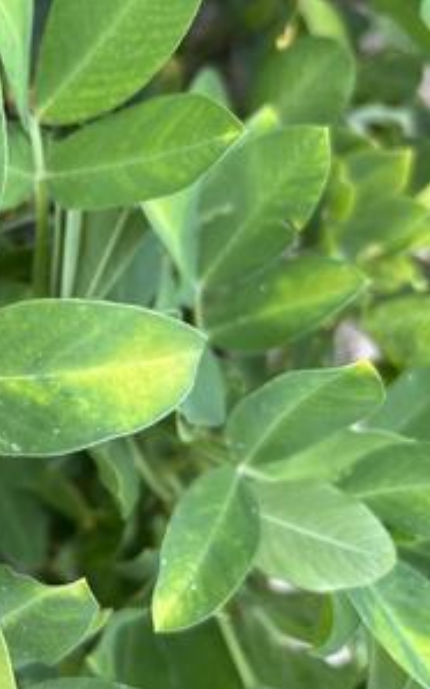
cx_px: 5
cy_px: 344
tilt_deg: -74.0
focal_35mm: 37
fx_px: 694
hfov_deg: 31.9
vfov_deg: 52.8
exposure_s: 1/308
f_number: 1.6
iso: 50
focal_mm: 5.96
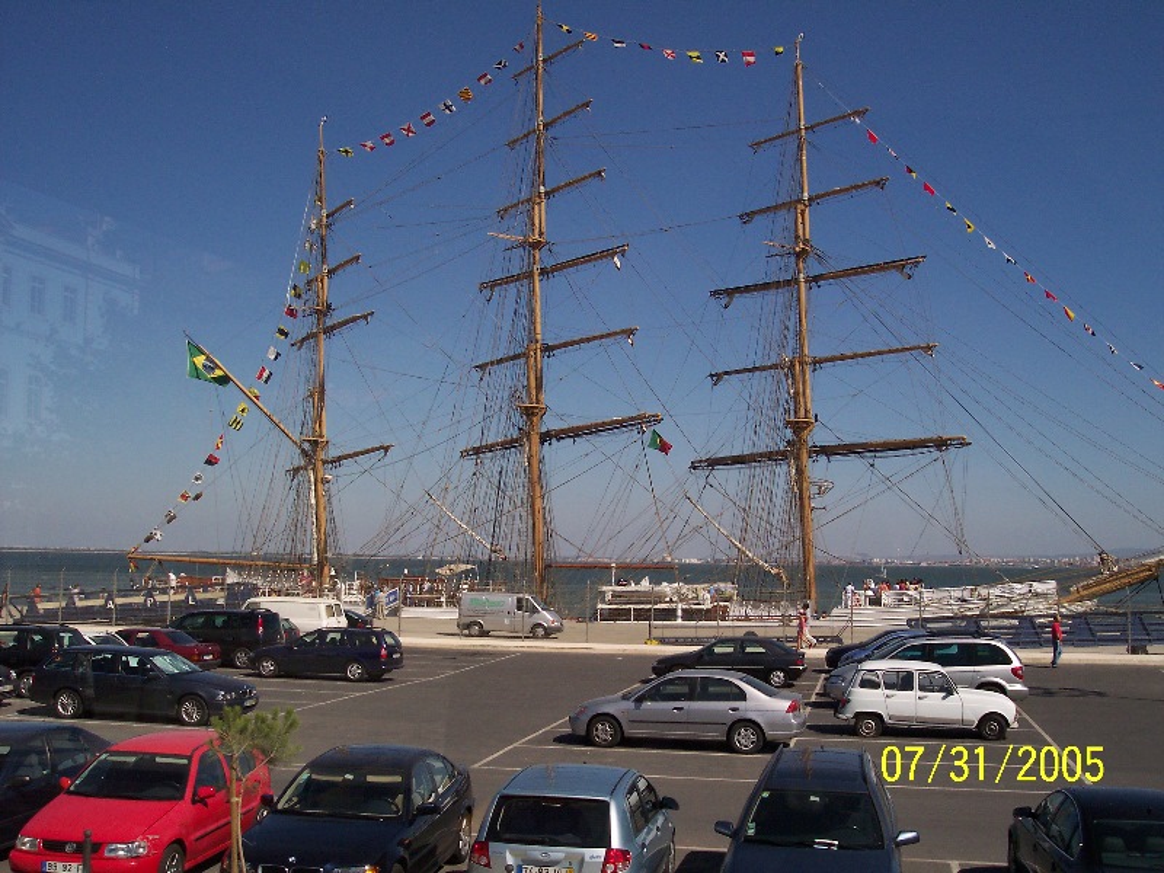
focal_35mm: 38
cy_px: 436
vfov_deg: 37.7
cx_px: 582
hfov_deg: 49.0
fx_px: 1278
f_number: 4.8
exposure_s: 1/1000
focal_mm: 8
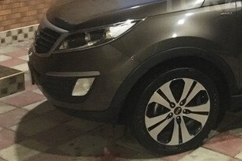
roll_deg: -0.2
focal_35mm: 65
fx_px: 437
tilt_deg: -9.8
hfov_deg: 29.0
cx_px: 241
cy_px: 0
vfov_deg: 20.3
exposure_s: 1/17
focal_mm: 4.15
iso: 640
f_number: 2.2
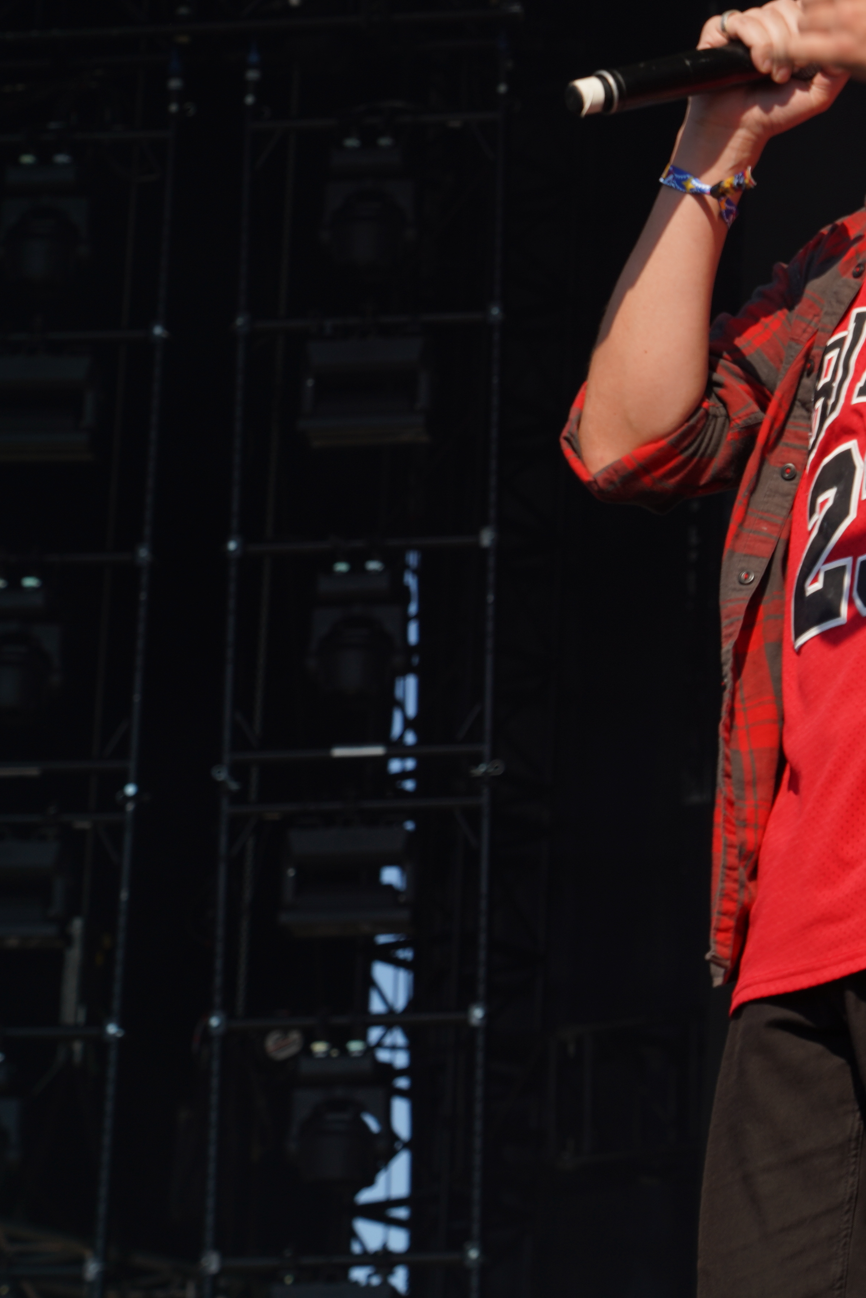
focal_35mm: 175
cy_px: 596
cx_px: 1032
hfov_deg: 7.8
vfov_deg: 11.7
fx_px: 6314
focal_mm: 105
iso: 100
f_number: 8
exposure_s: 1/400
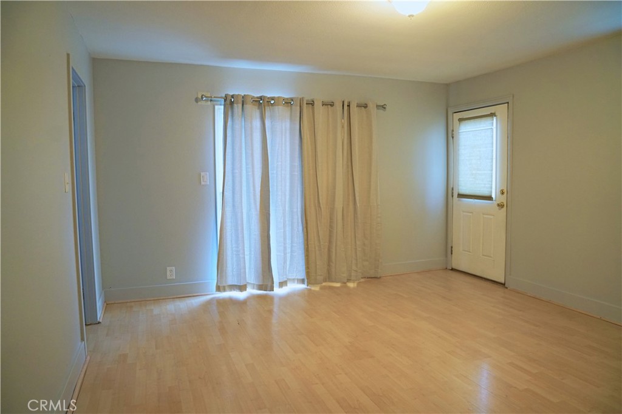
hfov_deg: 73.8
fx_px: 415
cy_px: 207
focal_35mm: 24
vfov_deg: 53.1
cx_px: 311
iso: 1600
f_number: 2.8
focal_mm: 24
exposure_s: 1/160
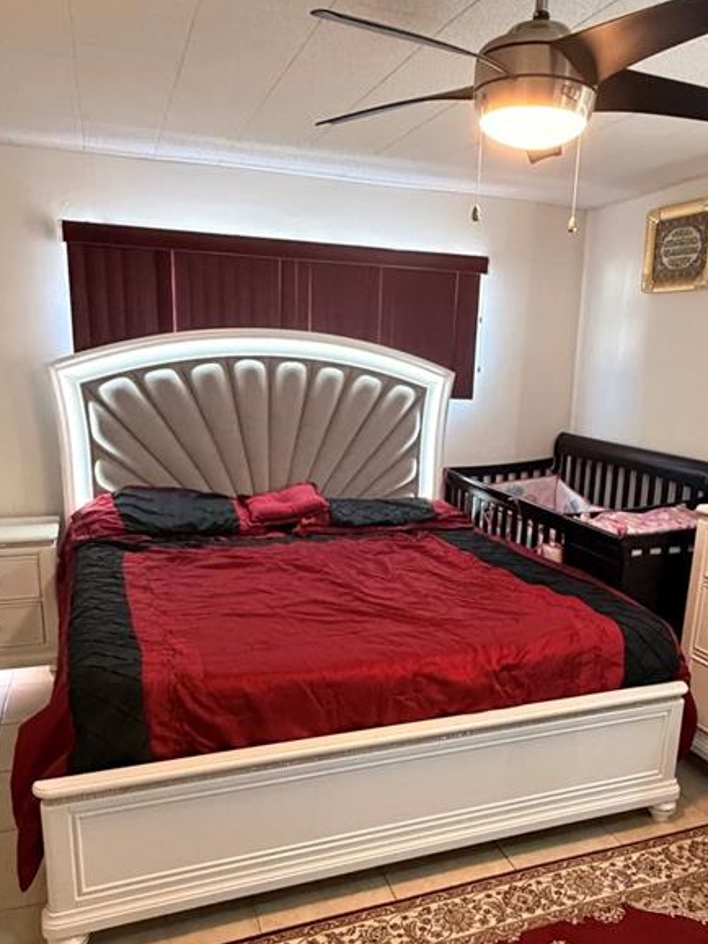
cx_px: 400
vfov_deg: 61.3
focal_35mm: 29
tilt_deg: -14.5
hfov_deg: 48.1
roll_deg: -2.3
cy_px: 554
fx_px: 791
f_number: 2.2
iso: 800
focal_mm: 2.22
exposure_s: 1/60
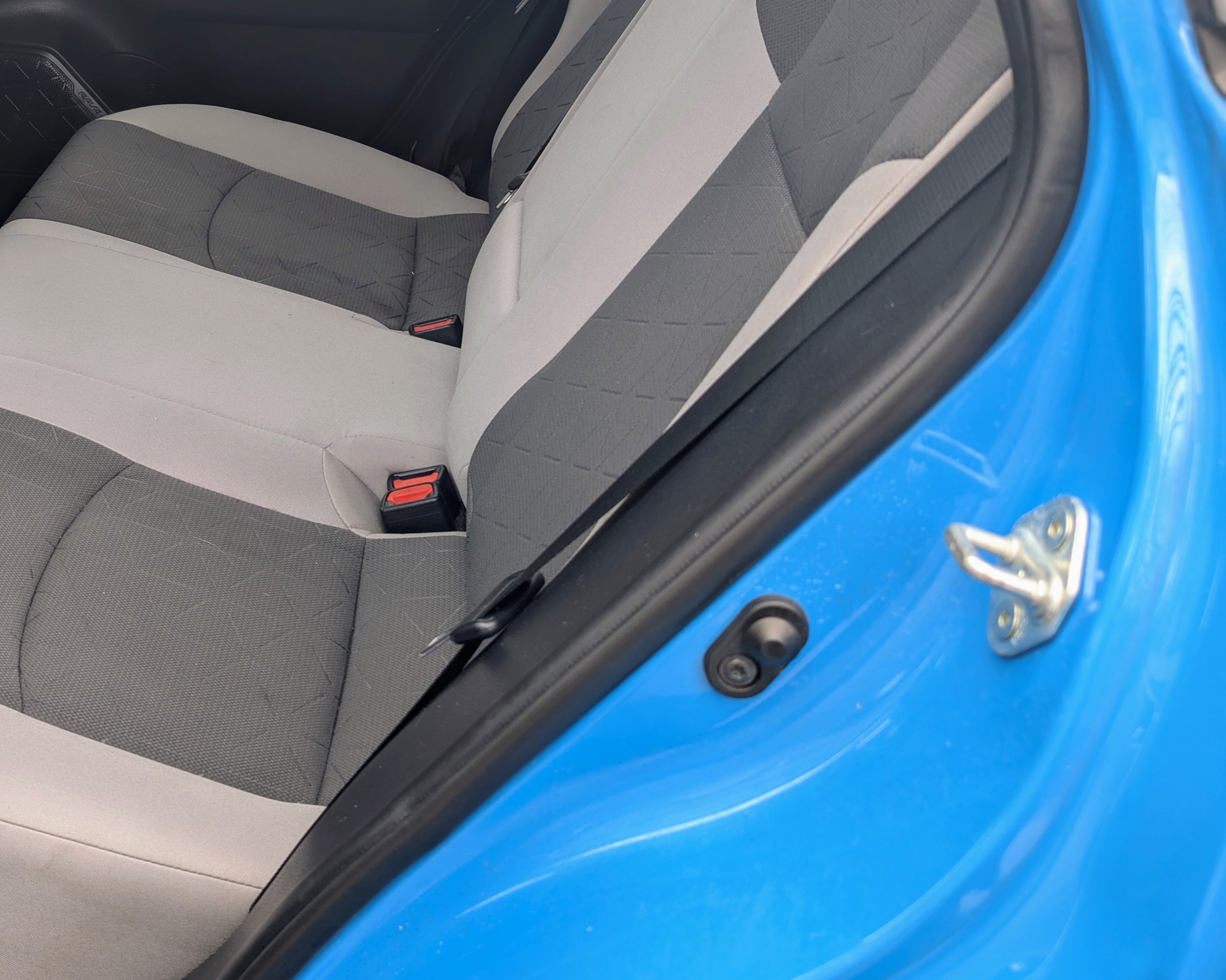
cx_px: 148
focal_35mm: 47
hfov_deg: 37.3
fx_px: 1705
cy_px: 121
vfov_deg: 30.8
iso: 18
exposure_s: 1/25
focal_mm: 6.9
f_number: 1.68
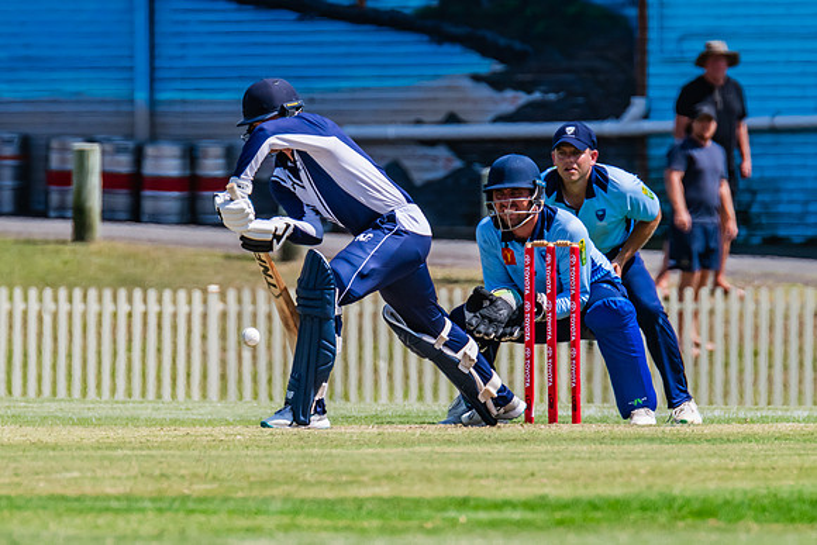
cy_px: 206
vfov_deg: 1.5
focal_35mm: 920
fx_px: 20884
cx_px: 385
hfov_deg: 2.2
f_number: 10
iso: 800
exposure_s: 1/2000
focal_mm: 600
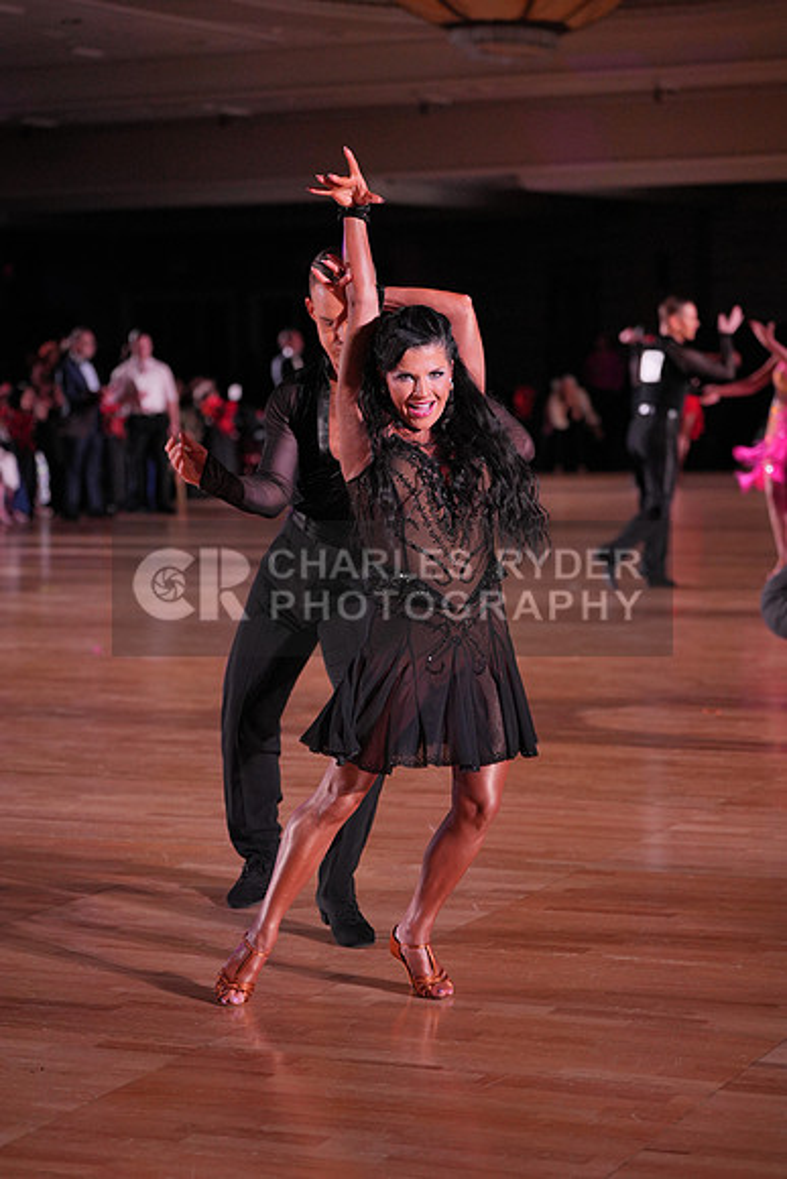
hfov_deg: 16.3
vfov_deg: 24.2
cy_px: 590
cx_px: 394
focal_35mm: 84
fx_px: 2753
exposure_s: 1/800
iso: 1600
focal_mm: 84
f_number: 2.8
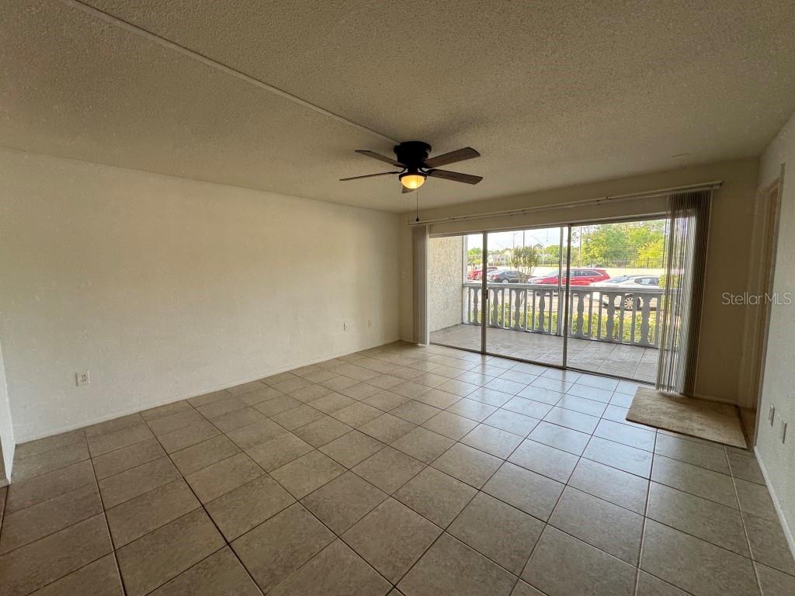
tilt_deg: -6.5
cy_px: 298
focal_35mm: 14
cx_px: 398
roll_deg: +0.7
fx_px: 322
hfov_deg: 102.1
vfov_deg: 85.7
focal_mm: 2.22
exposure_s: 1/120
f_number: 2.2
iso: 50
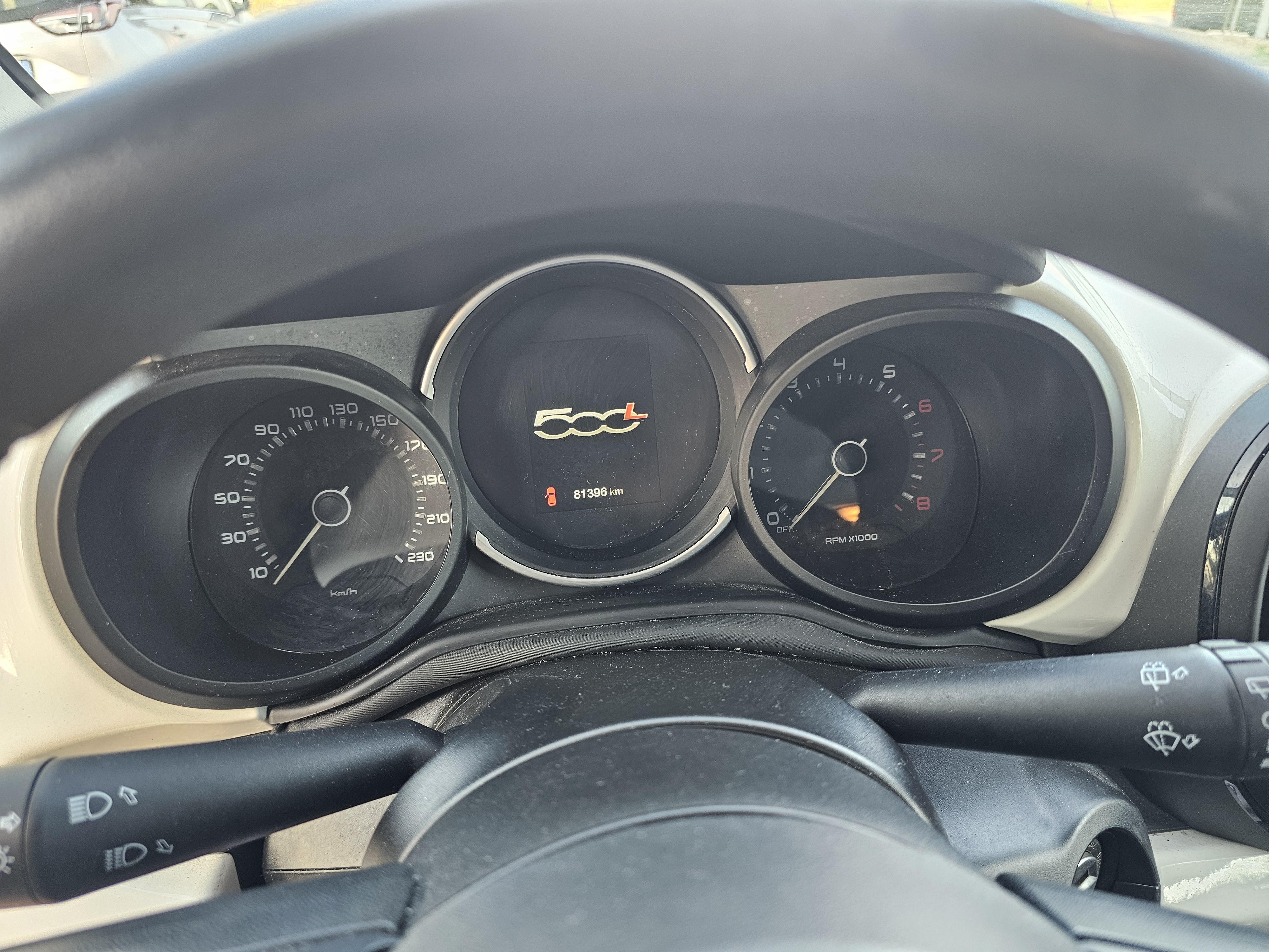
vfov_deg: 58.9
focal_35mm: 23
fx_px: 843
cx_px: 634
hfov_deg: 73.9
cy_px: 476
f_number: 1.7
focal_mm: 6.3
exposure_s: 1/100
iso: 250
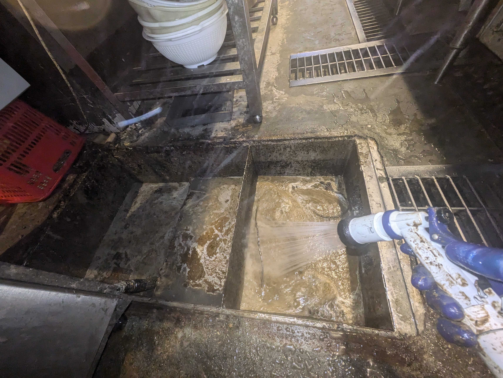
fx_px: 204
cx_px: 252
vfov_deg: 85.7
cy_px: 189
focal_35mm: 14
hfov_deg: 102.0
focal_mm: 1.83
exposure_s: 1/60
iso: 370
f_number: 2.2
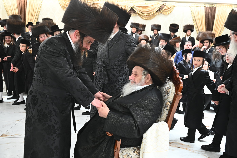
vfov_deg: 45.0
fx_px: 191
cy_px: 79
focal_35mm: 29
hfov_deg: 63.7
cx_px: 118
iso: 2000
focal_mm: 29
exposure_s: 1/200
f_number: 4
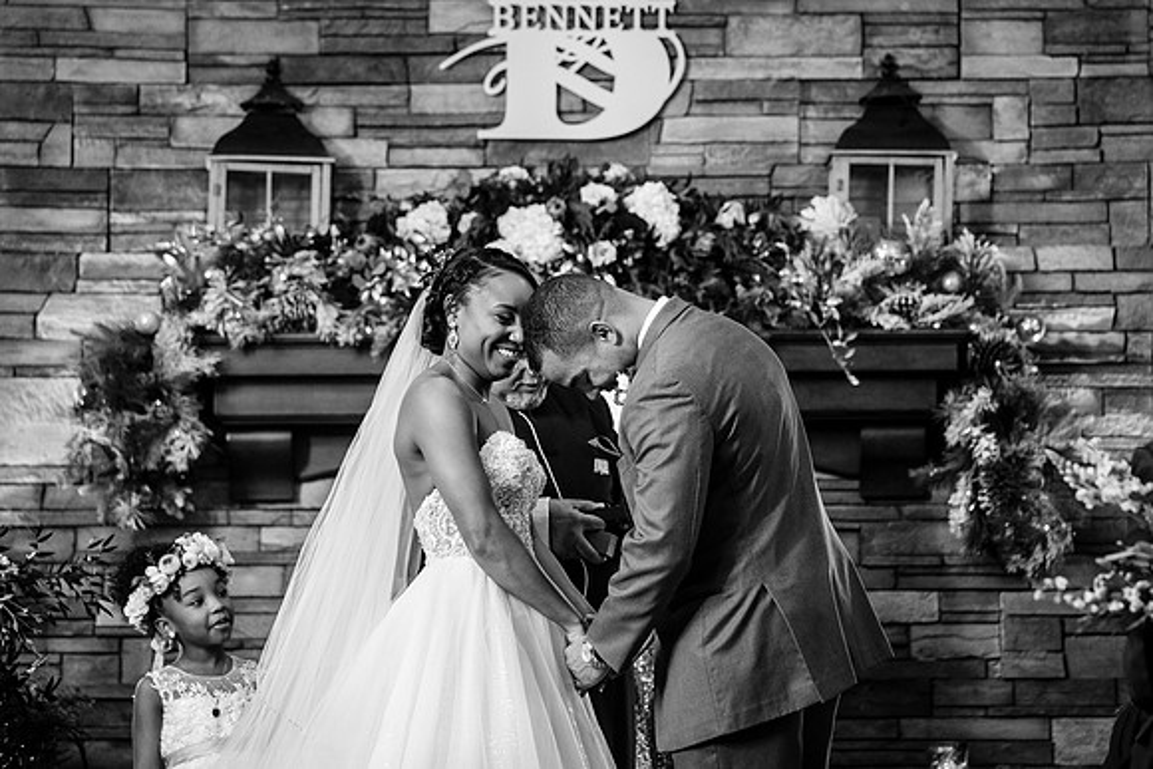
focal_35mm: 162
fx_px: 5189
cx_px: 582
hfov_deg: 12.7
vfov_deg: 8.5
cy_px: 370
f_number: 4
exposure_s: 1/200
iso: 2000
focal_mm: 155
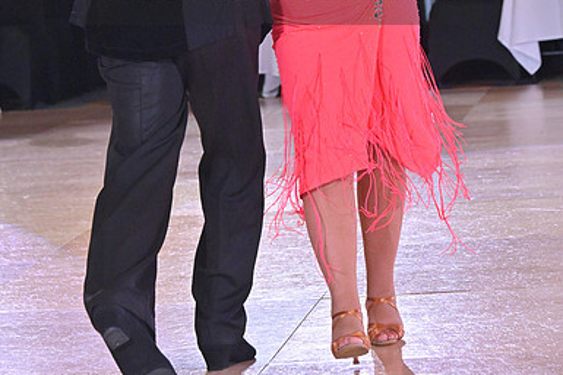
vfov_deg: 7.5
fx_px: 2828
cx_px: 282
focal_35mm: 181
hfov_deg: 11.4
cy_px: -23
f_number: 8
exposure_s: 1/400
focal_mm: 120
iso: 5000
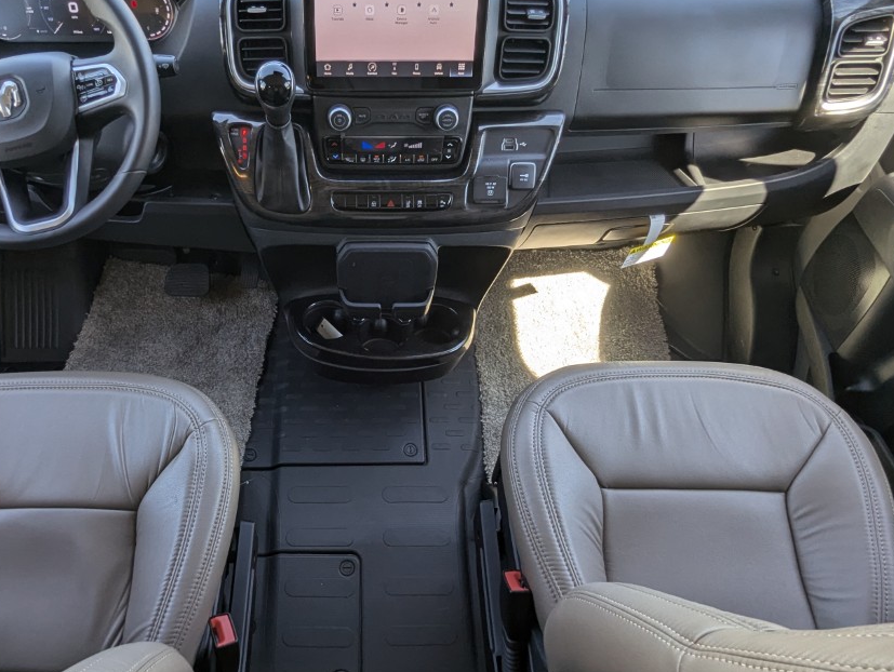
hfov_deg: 64.7
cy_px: 363
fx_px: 698
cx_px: 357
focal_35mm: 27
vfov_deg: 51.4
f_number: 2.2
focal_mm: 2.35
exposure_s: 1/182
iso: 42
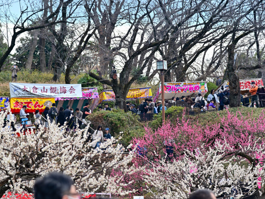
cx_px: 128
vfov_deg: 11.1
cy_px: 98
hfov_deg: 14.7
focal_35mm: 134
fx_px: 1026
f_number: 4.5
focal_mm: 120
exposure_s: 1/200
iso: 100
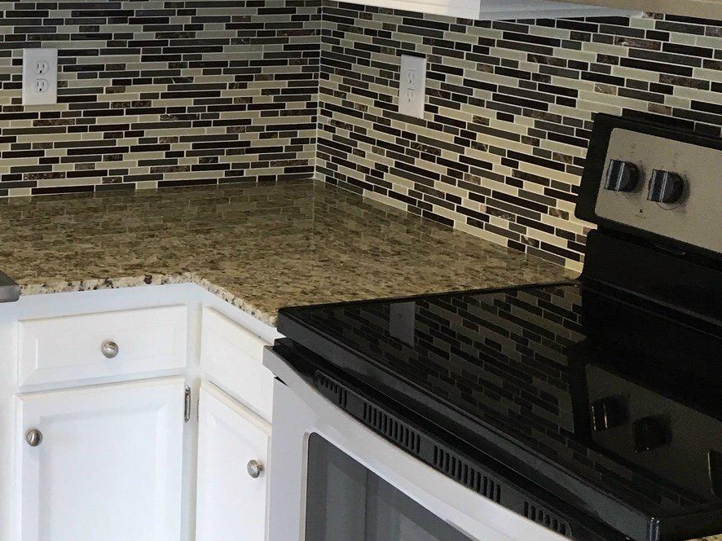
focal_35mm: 66
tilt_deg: -8.5
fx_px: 1376
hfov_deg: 27.2
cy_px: 101
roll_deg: -0.3
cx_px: -50
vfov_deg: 21.9
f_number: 2.2
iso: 40
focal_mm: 4.15
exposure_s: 1/30
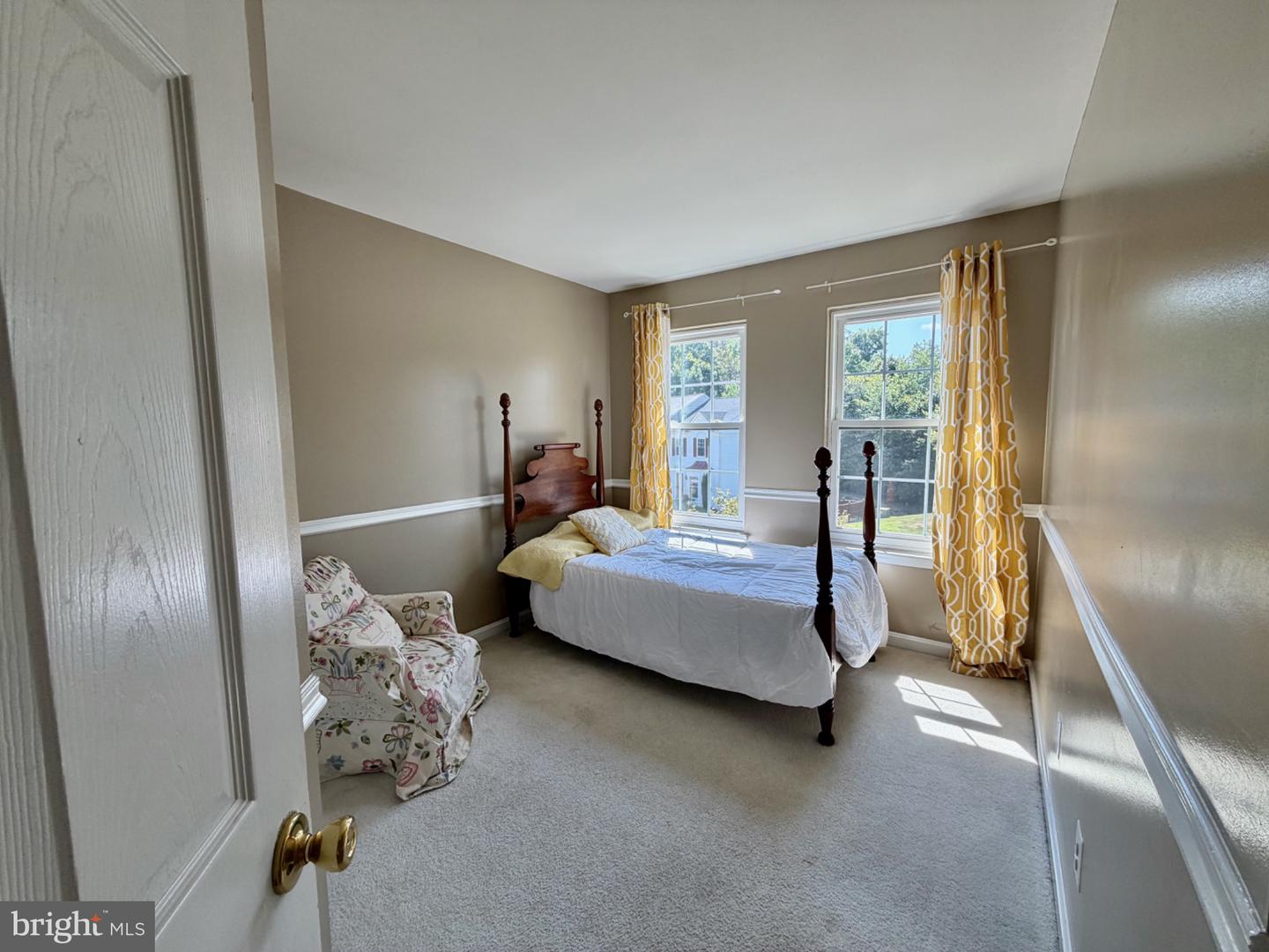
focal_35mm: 14
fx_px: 513
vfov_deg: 85.7
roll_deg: +1.6
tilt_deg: -5.0
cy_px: 476
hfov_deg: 102.1
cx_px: 634
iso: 50
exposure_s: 1/142
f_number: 2.2
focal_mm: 2.22
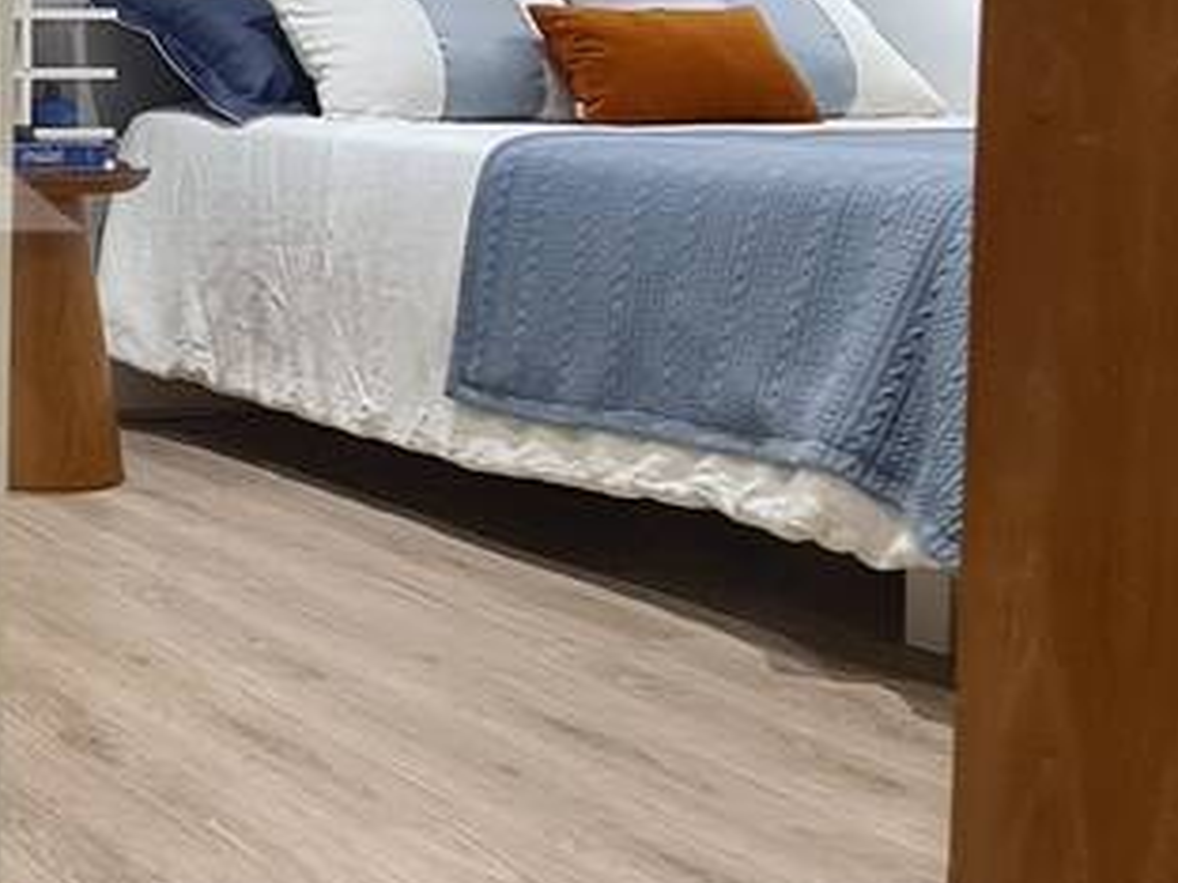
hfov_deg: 24.3
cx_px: -634
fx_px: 2042
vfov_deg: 23.9
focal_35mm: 60
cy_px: 140
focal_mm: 2.2
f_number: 2.2
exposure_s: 1/40
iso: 320
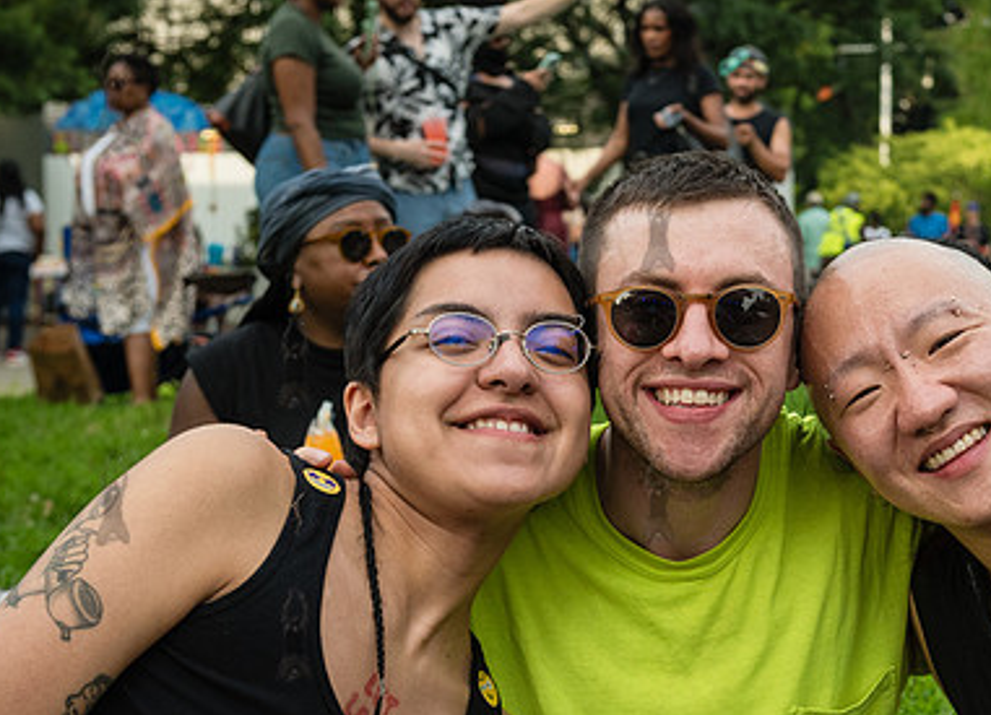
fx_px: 2514
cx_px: 713
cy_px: 518
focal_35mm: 89
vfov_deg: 16.1
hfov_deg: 22.1
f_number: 4.5
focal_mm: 50
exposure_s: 1/1600
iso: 1000
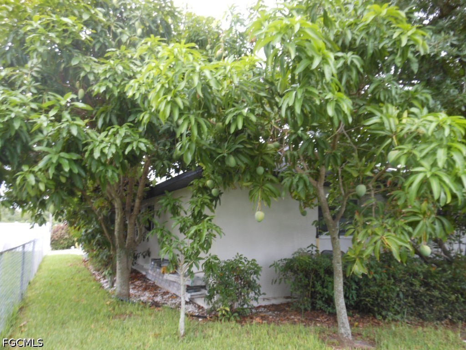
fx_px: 337
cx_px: 233
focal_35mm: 25
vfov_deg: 54.9
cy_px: 175
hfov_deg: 69.4
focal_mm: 4.5
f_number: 3.2
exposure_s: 1/30
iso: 80
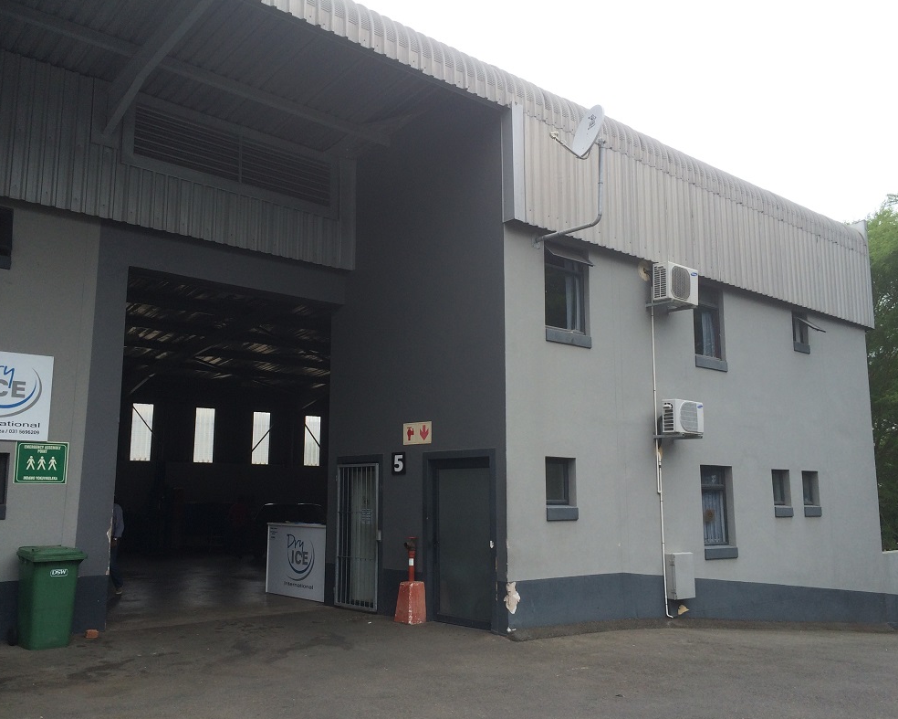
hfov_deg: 57.1
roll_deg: -0.4
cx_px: 422
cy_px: 362
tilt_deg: +10.3
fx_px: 824
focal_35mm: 31
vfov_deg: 47.1
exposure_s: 1/746
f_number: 2.2
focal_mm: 4.15
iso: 32
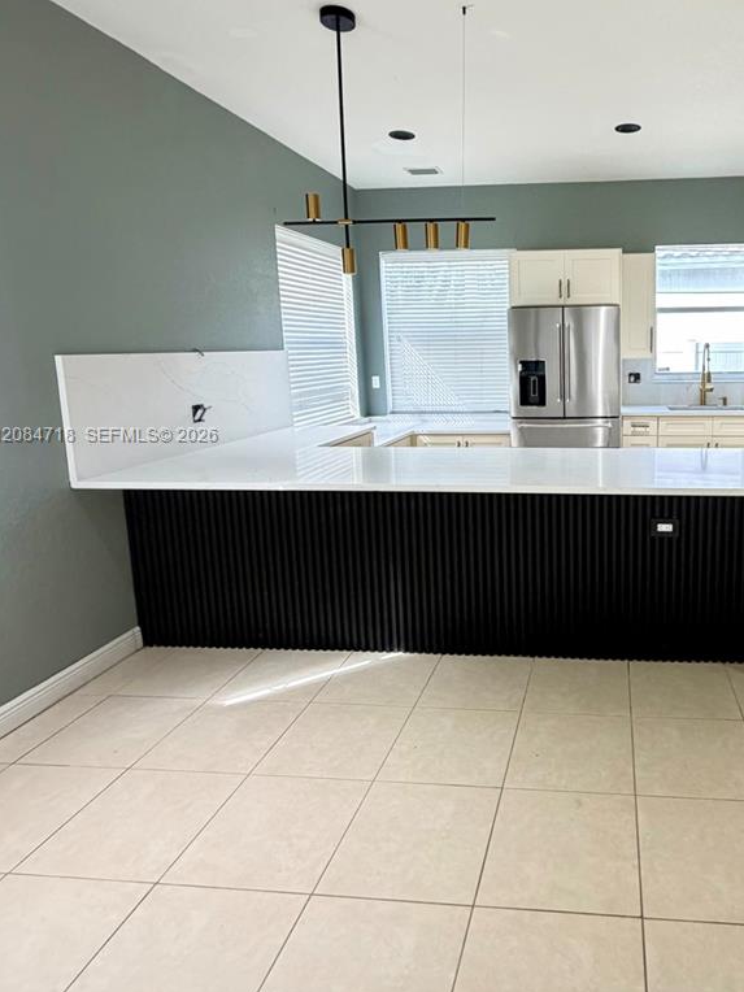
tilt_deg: -7.9
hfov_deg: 57.9
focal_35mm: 22
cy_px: 436
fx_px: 630
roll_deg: +1.7
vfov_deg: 76.1
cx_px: 561
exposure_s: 1/66
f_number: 2.2
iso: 320
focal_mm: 2.22
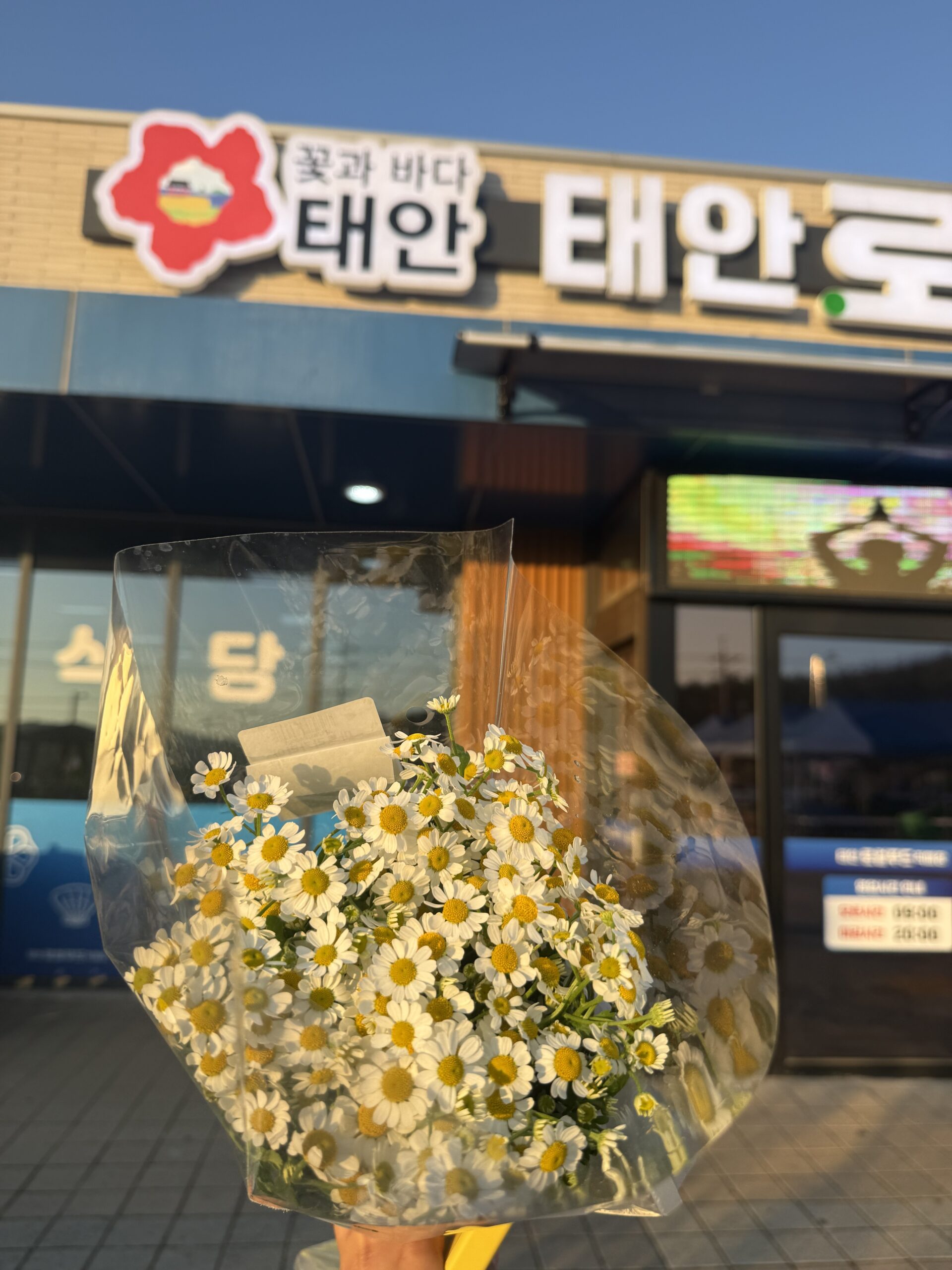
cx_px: 476
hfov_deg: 56.8
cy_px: 635
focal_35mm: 24
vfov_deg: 71.6
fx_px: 880
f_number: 1.78
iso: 80
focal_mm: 6.76
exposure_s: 1/1618
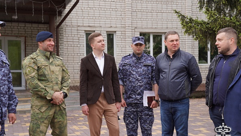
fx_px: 345
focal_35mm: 54
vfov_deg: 22.2
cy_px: 80
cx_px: 121
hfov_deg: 38.5
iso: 100
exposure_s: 1/160
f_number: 4
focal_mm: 51
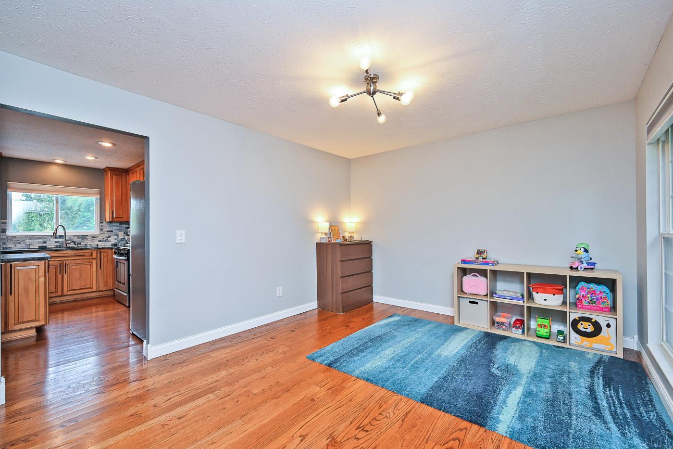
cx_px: 340
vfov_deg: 77.3
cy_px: 229
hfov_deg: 100.4
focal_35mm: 15
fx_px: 280
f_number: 4.5
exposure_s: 1/80
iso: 200
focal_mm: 14
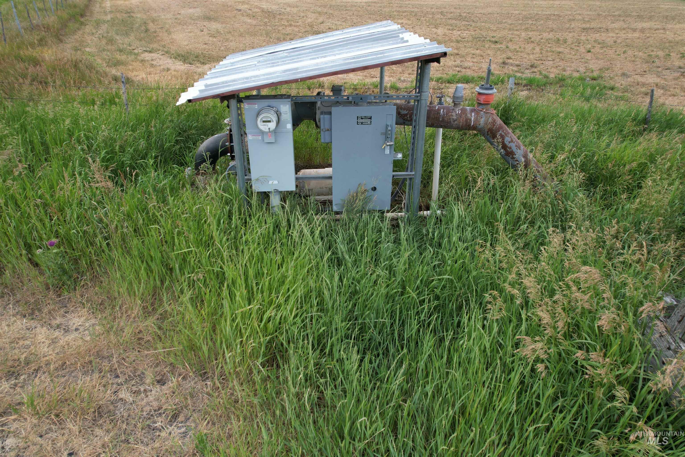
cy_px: 228
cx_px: 342
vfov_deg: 57.2
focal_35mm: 22
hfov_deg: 78.6
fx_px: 419
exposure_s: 1/320
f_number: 2.8
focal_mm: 8.38
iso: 100
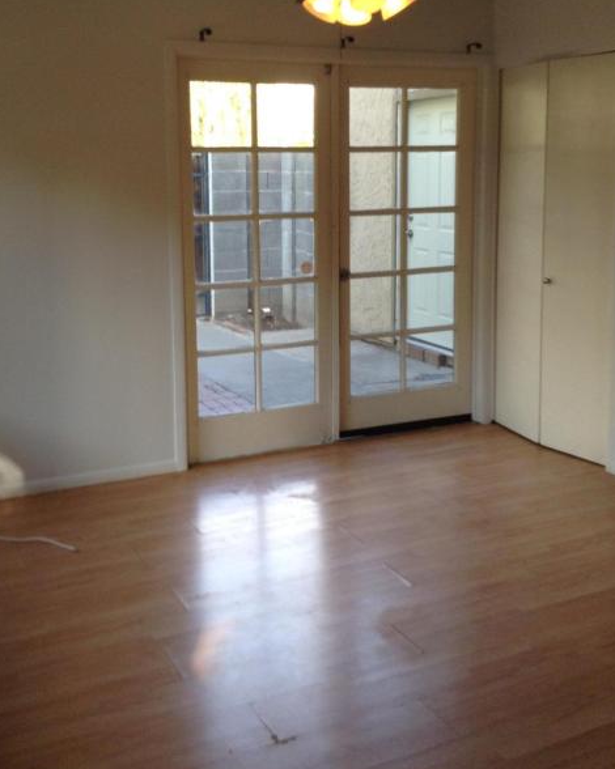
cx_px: 265
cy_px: 277
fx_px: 956
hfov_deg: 35.6
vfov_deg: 43.4
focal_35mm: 42
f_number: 2.4
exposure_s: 1/60
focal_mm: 3.3
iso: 40
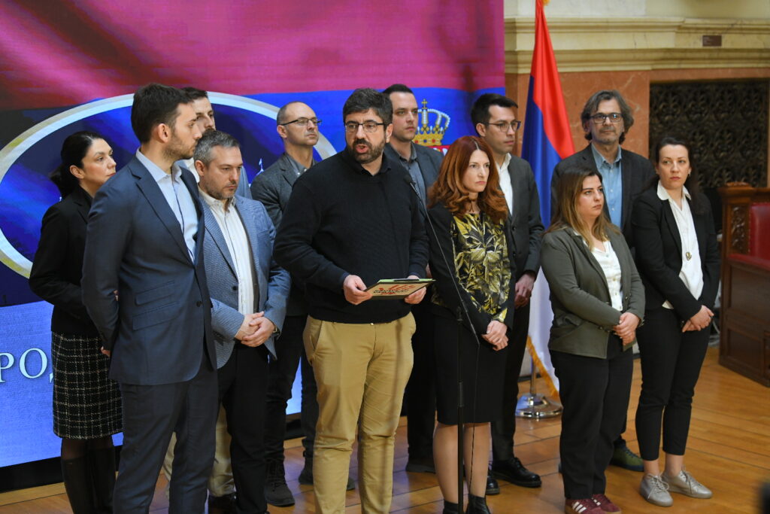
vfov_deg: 19.5
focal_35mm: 70
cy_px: 257
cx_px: 385
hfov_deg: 28.8
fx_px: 1497
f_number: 4
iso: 2500
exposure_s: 1/200
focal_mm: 70
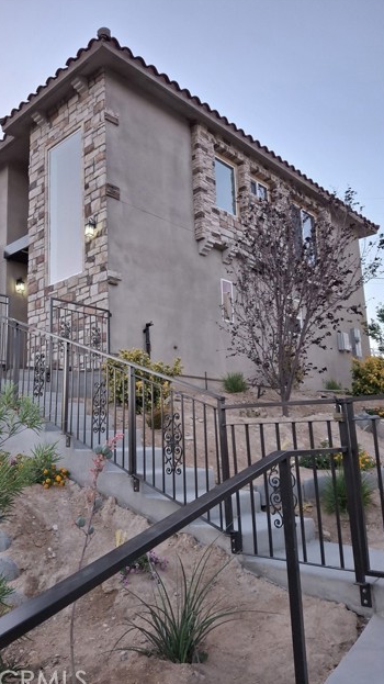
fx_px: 507
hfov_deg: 40.9
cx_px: 128
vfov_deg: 67.9
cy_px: 345
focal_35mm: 28
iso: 160
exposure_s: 1/120
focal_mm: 4.69
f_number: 1.8
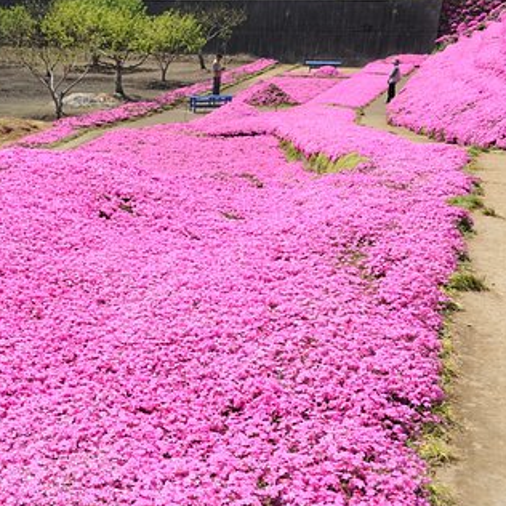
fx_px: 910
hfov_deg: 30.6
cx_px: 130
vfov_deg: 31.1
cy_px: 260
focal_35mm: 55
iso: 320
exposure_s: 1/500
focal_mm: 40
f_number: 9
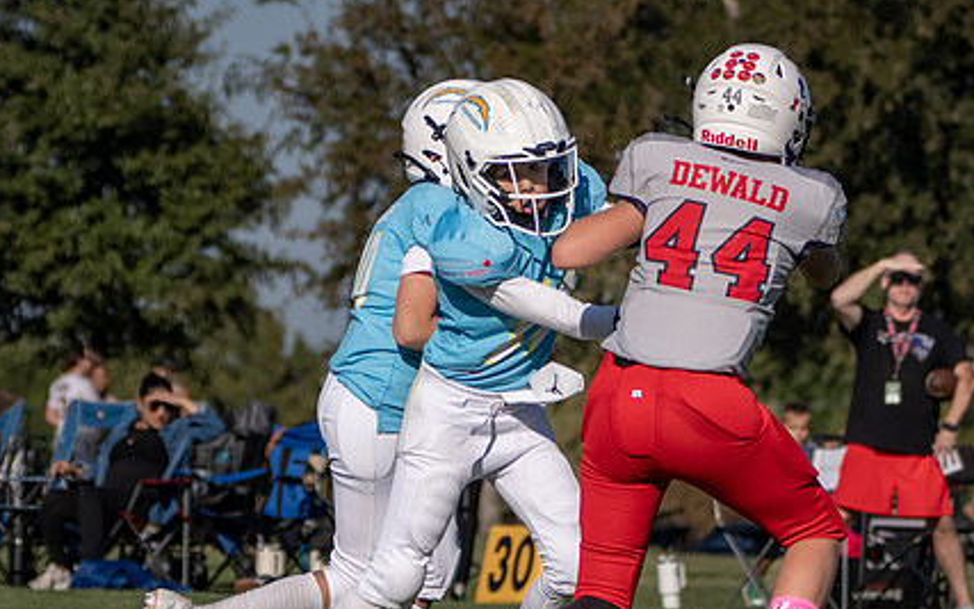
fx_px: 12345
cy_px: 381
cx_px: 300
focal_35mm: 465
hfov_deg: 4.5
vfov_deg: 2.8
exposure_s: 1/3200
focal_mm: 164
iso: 250
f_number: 5.6
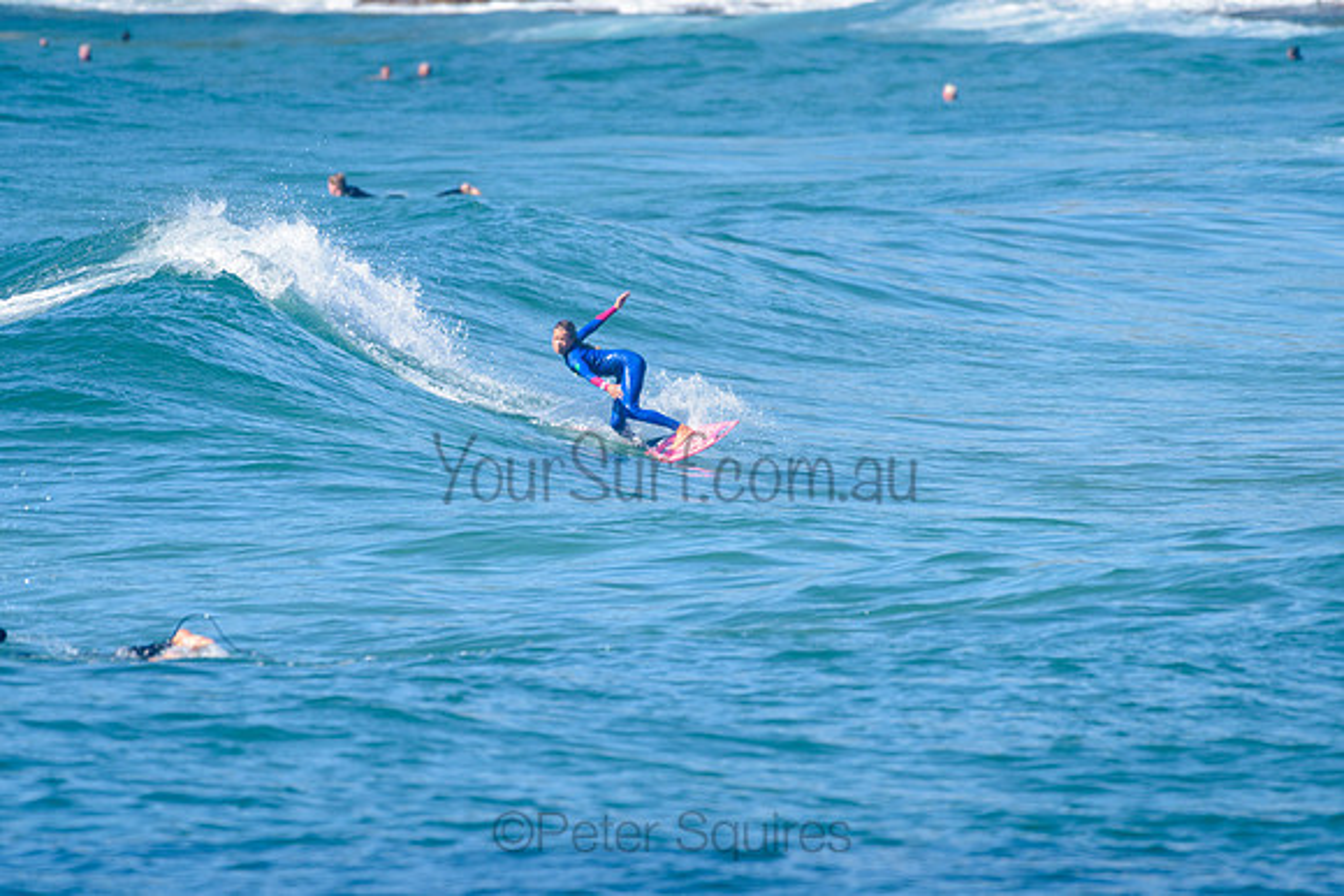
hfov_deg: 3.4
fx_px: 22882
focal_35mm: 613
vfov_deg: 2.2
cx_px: 594
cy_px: 375
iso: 250
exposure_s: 1/2000
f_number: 5.6
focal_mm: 500
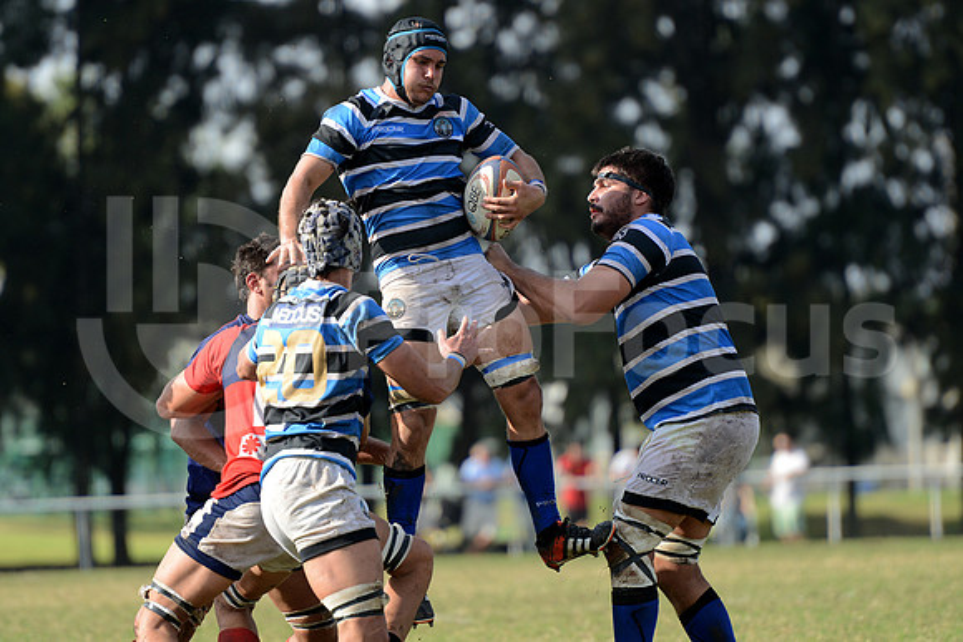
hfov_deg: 7.6
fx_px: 7224
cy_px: 321
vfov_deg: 5.1
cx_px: 482
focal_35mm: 270
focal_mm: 270
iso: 500
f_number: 4
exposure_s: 1/1000
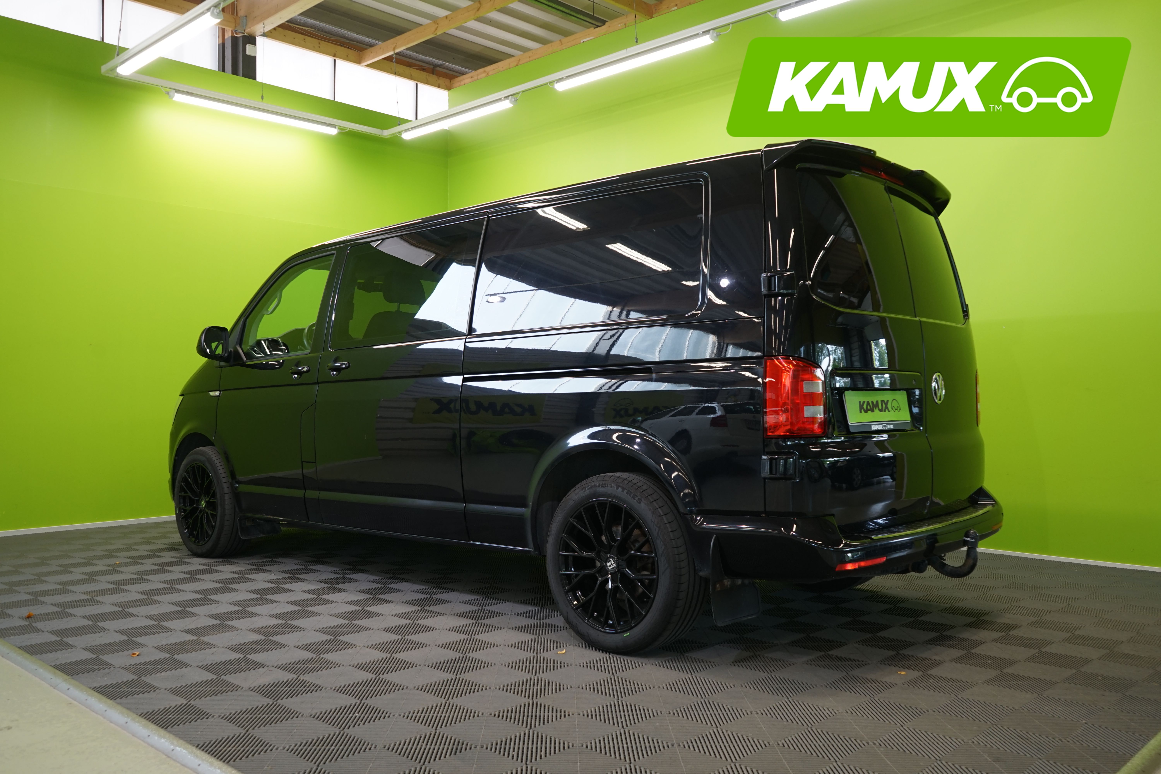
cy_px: 387
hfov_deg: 63.7
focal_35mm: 29
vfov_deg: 45.0
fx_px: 935
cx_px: 580
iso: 500
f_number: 6.3
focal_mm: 29
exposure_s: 1/30
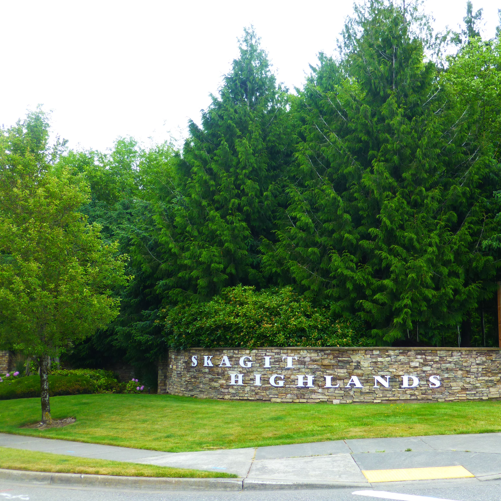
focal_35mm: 42
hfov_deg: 39.7
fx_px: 688
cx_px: 316
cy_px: 249
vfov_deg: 40.0
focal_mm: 6.1
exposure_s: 1/200
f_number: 3.7
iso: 100
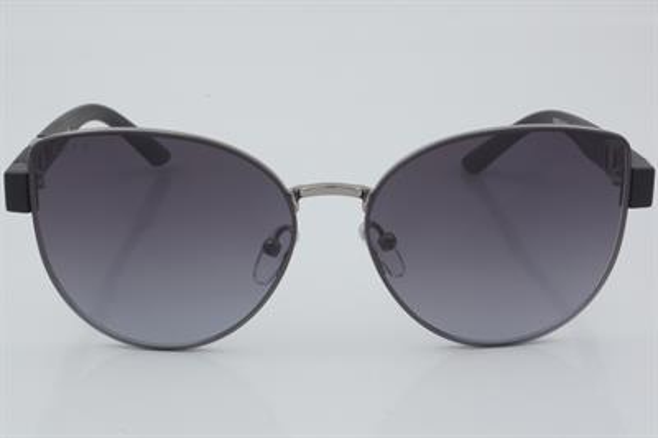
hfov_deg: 24.6
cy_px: 219
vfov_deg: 16.5
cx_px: 329
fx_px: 1507
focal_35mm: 82
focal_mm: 55
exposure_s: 1/3
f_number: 32
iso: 100
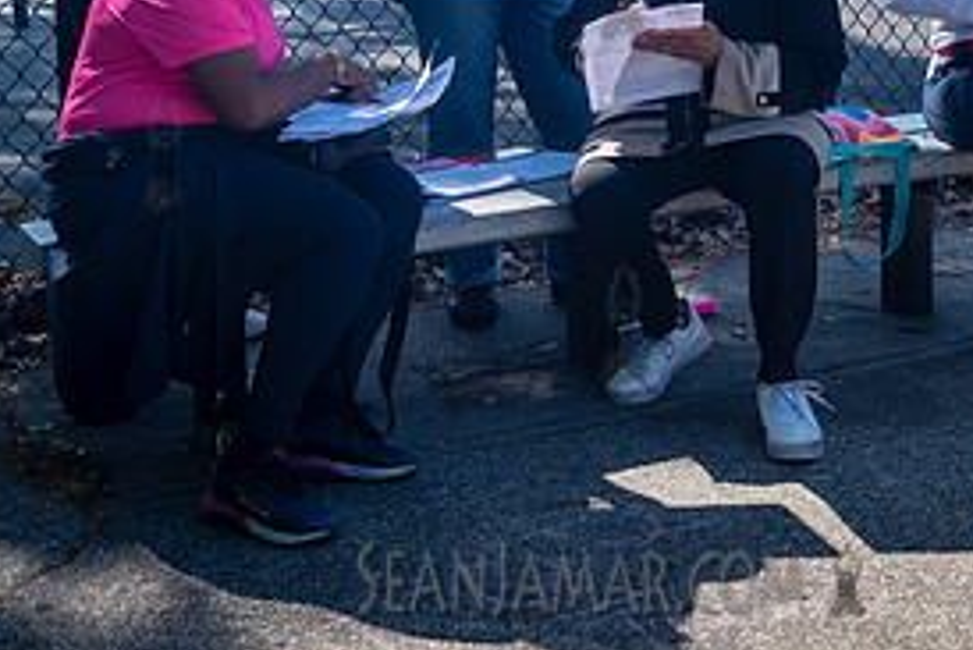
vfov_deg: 17.9
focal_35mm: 74
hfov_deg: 27.2
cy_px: -23
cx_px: 621
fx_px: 2001
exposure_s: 1/640
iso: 200
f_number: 4.5
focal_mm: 35
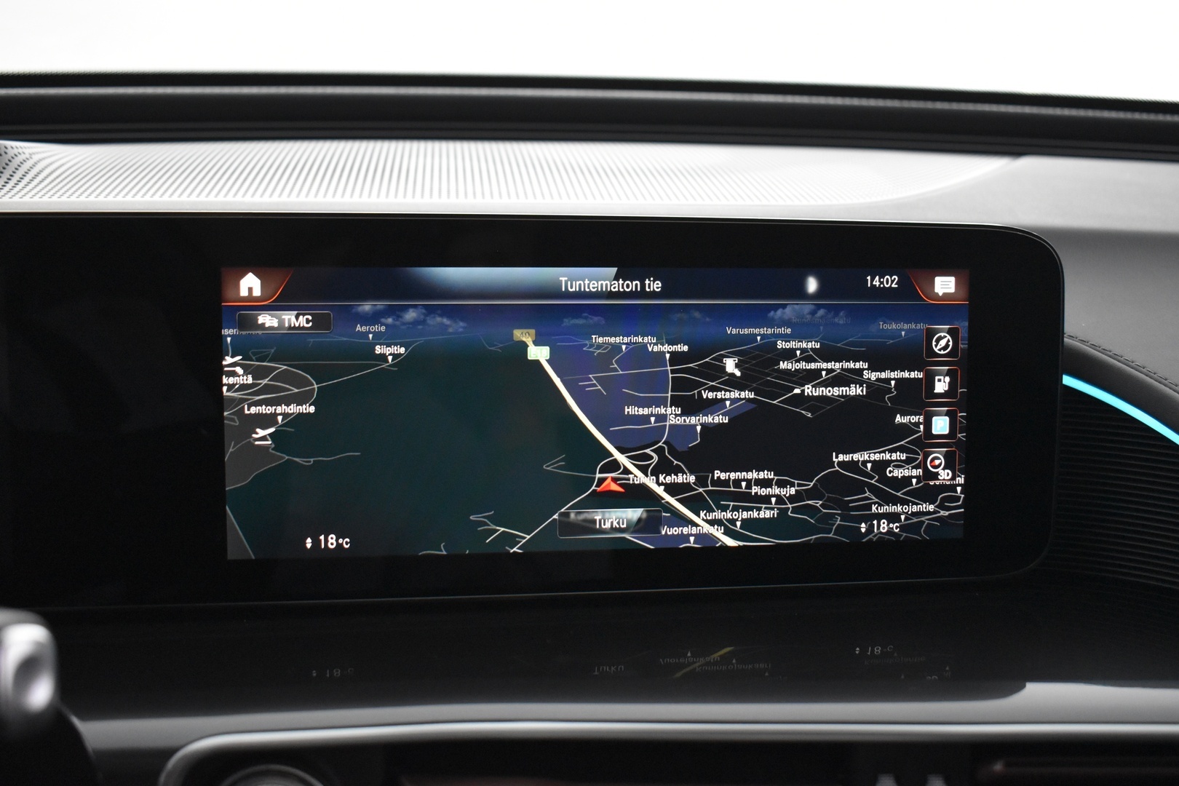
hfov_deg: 49.6
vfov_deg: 34.2
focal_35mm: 39
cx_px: 590
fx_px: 1277
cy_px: 393
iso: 3200
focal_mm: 26
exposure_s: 1/30
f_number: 4
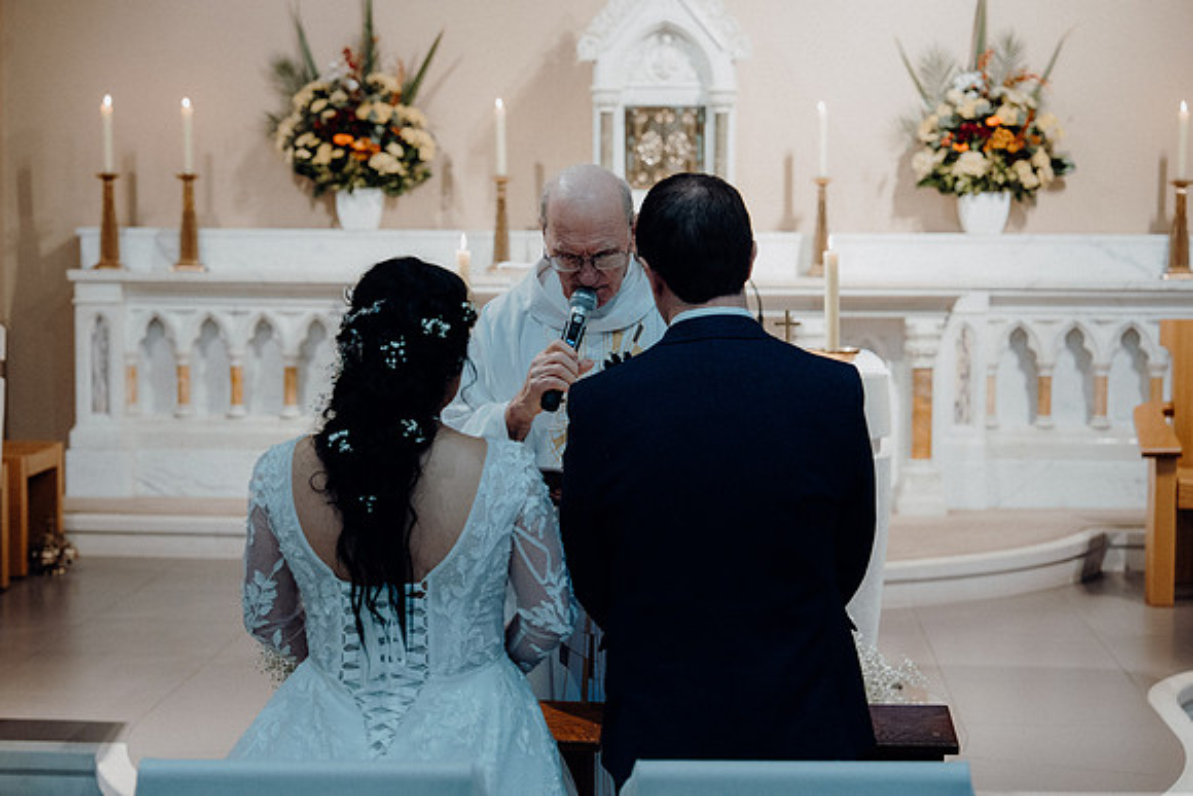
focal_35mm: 70
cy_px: 398
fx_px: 2320
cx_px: 596
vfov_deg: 19.5
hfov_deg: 28.8
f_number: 3.5
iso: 2000
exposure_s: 1/160
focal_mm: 70
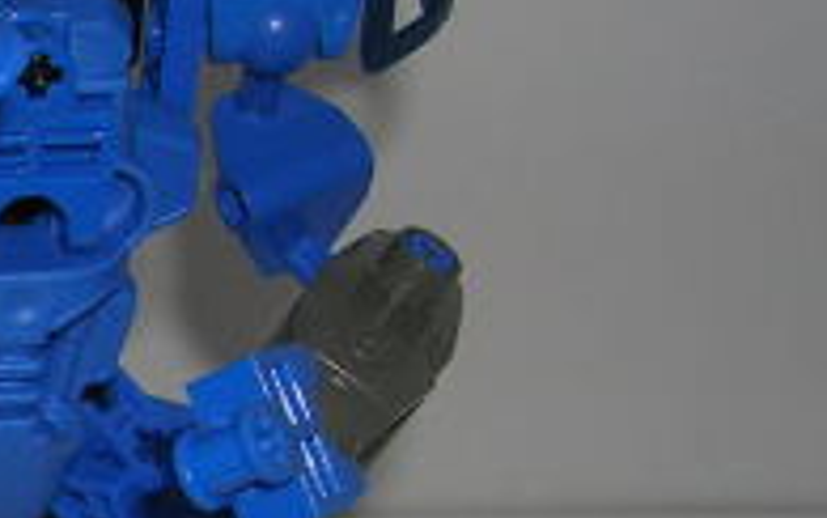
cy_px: 599
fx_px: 2976
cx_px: -390
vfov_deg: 9.8
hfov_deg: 14.8
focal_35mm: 132
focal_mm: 5.8
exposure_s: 1/60.1
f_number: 2.8
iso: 50
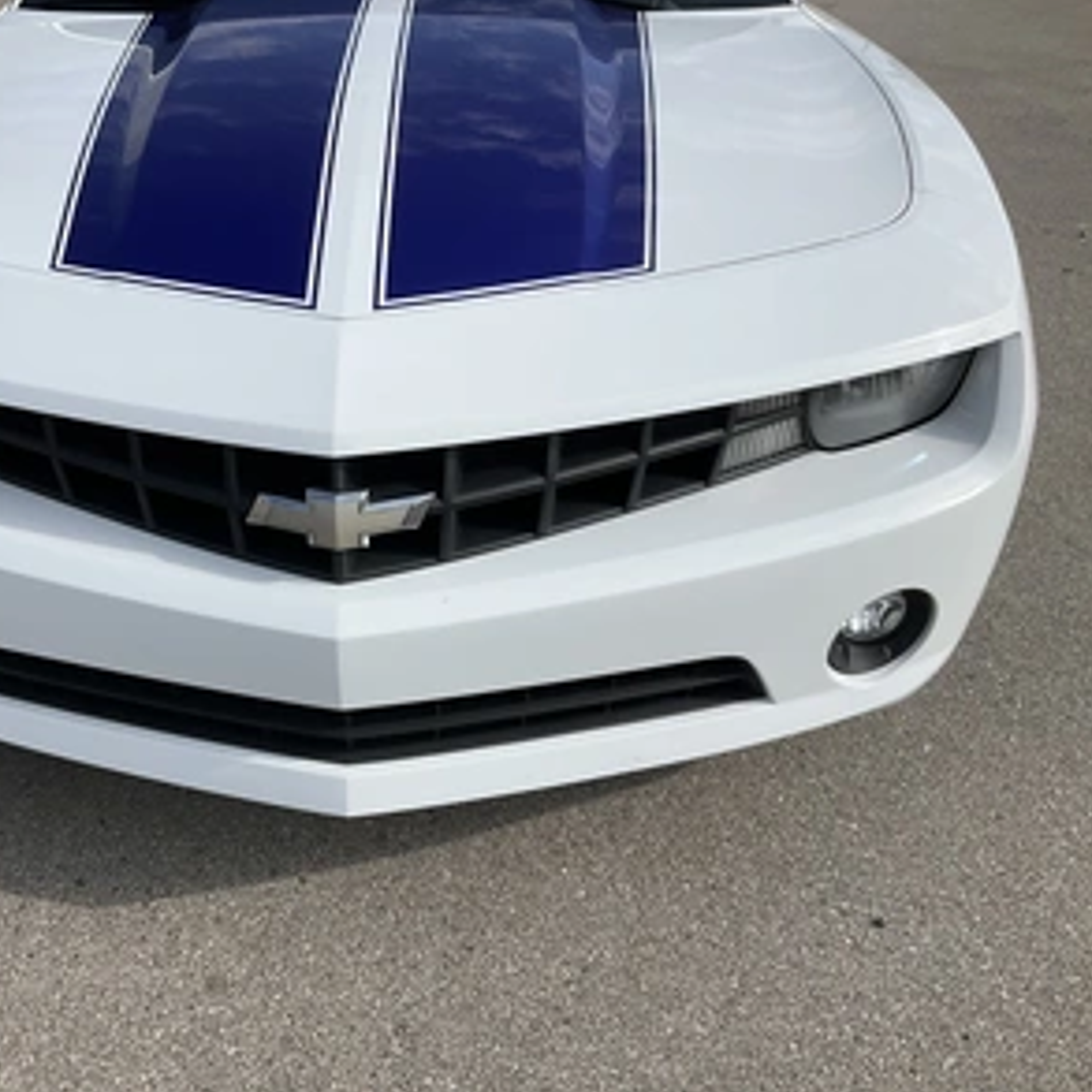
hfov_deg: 46.9
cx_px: 421
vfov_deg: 47.2
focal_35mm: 35
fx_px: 1249
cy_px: 540
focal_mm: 3
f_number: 1.8
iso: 25
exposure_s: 1/2667
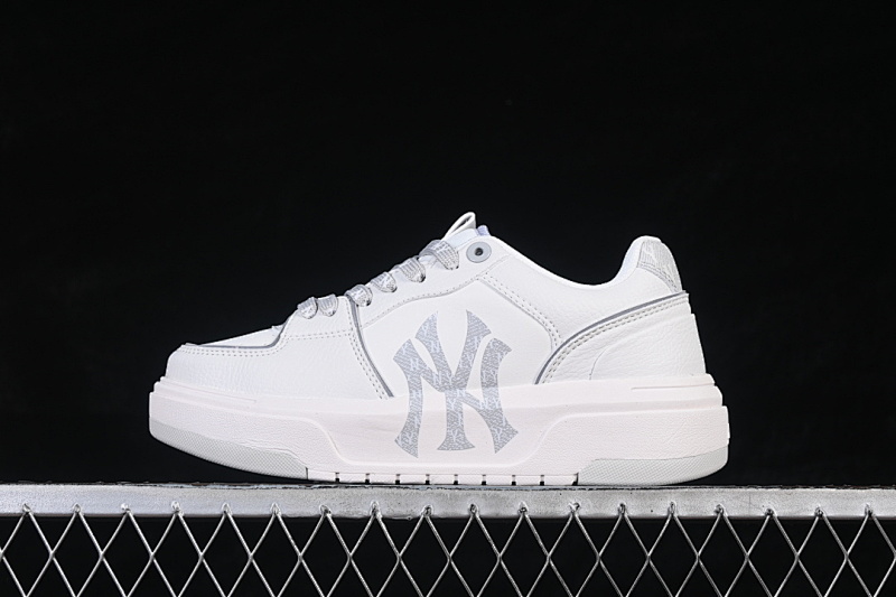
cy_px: 298
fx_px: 1866
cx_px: 448
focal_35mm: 75
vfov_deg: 18.2
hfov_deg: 27.0
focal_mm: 50
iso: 160
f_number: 8
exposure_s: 1/80
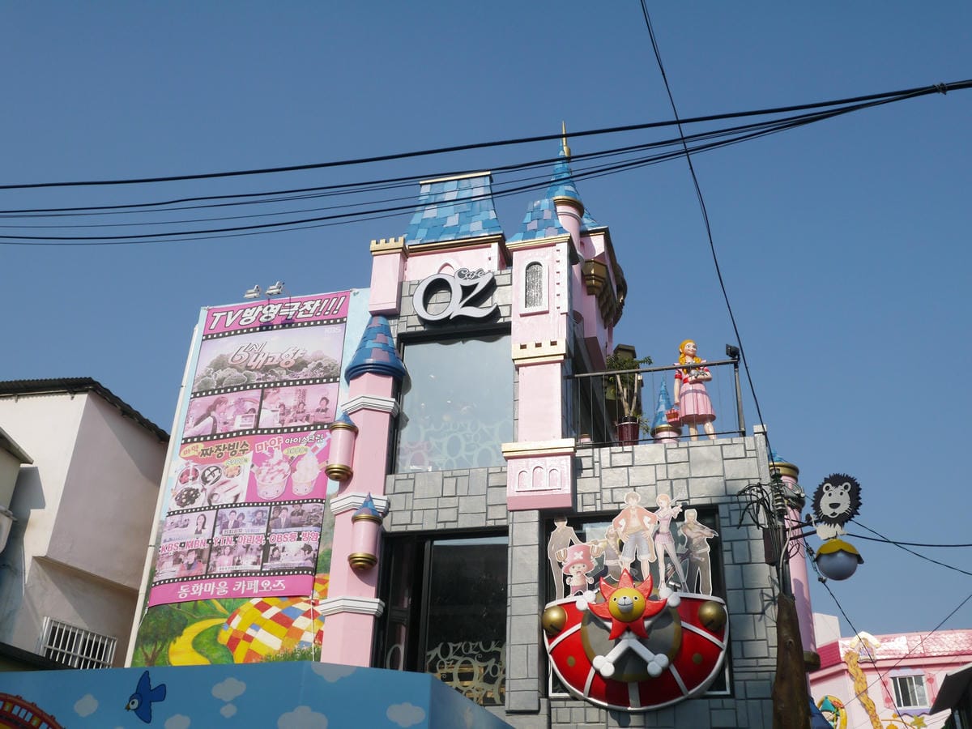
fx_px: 1011
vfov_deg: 39.7
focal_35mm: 36
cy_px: 364
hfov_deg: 51.4
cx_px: 486
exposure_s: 1/640
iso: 160
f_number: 10
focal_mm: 18
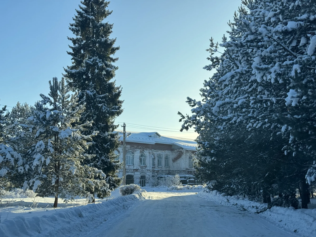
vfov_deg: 30.3
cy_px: 118
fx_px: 438
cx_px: 158
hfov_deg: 39.7
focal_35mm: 48
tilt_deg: +1.9
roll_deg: -1.9
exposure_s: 1/2513
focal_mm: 6.86
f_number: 1.78
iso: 64
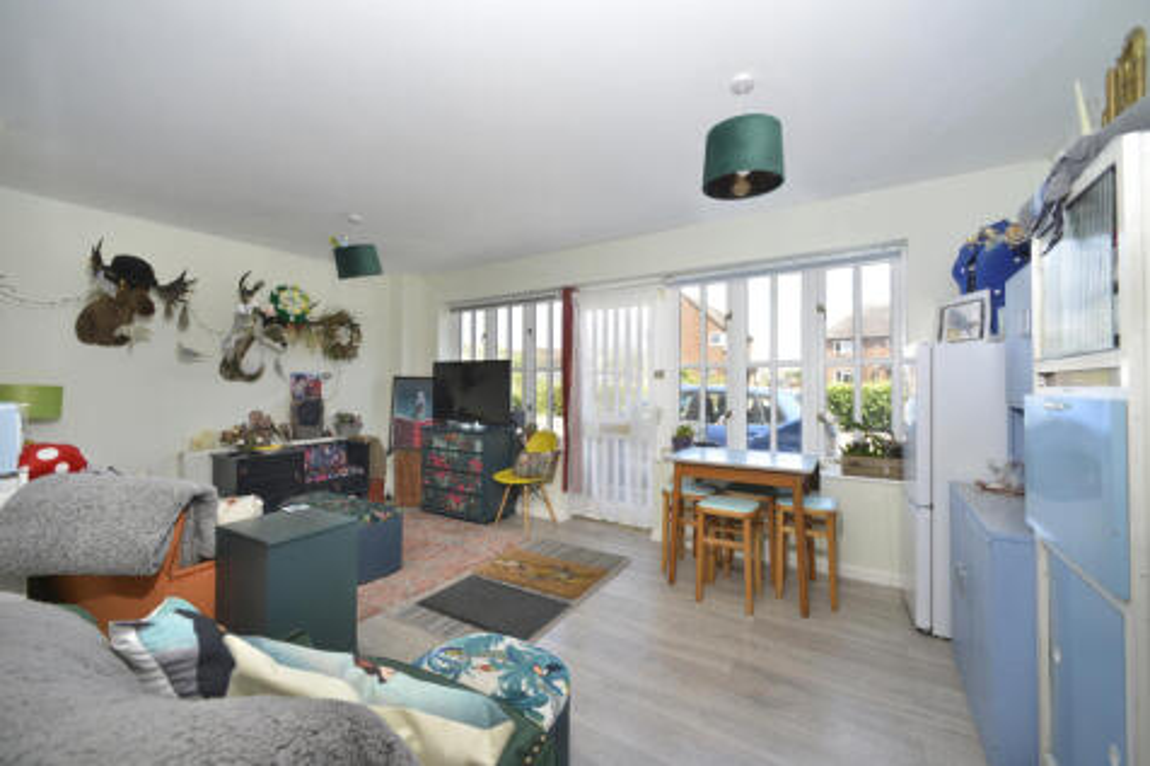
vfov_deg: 81.2
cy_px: 383
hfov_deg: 104.3
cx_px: 575
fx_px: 447
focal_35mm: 14
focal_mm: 14
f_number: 7.1
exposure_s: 1/125
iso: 400
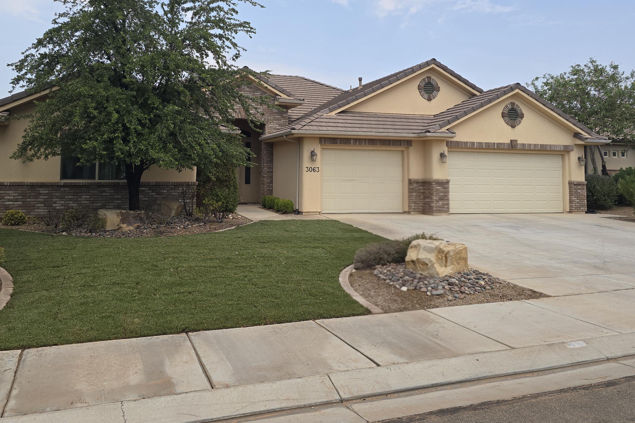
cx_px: 294
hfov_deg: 61.9
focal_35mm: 30
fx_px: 529
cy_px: 144
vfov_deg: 43.1
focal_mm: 6.3
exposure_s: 1/769
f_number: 1.7
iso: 12
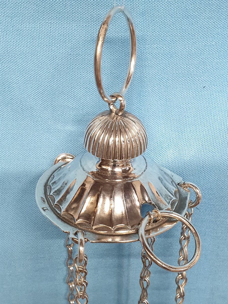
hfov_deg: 53.1
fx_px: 228
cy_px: 152
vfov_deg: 67.3
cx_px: 114
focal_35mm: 26
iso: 320
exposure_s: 1/50
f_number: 2.4
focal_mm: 4.3
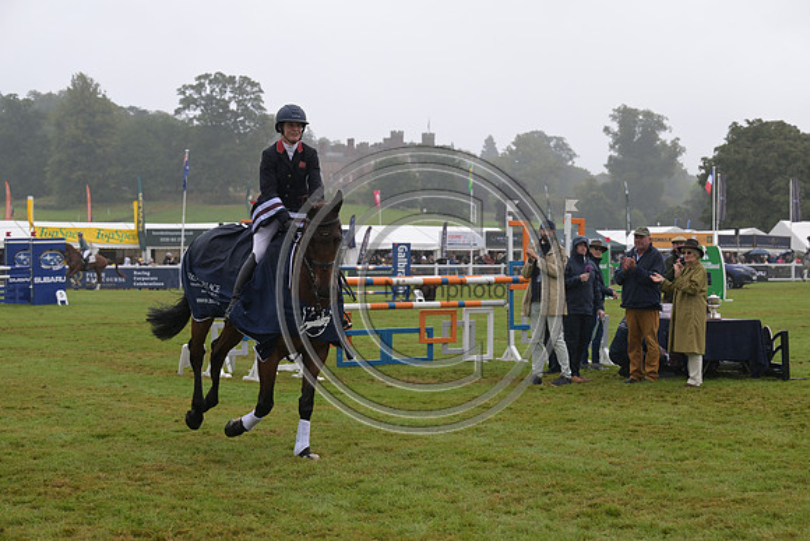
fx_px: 1733
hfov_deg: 26.3
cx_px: 405
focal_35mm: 77
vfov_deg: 17.7
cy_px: 270
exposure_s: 1/800
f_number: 5.6
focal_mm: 77
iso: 560
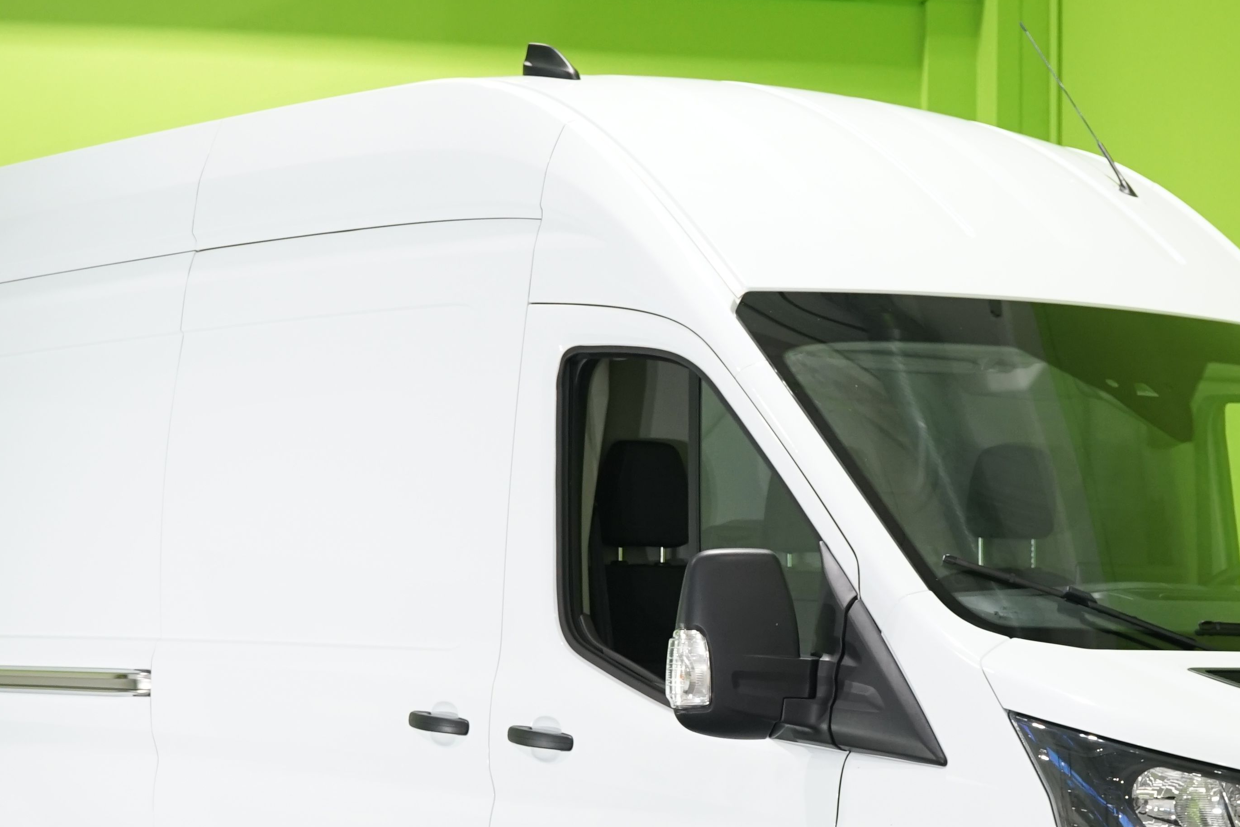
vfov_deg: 11.8
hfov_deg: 17.6
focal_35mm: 116
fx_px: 3996
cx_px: 854
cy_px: 641
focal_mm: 53
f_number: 5.6
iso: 800
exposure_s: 1/30
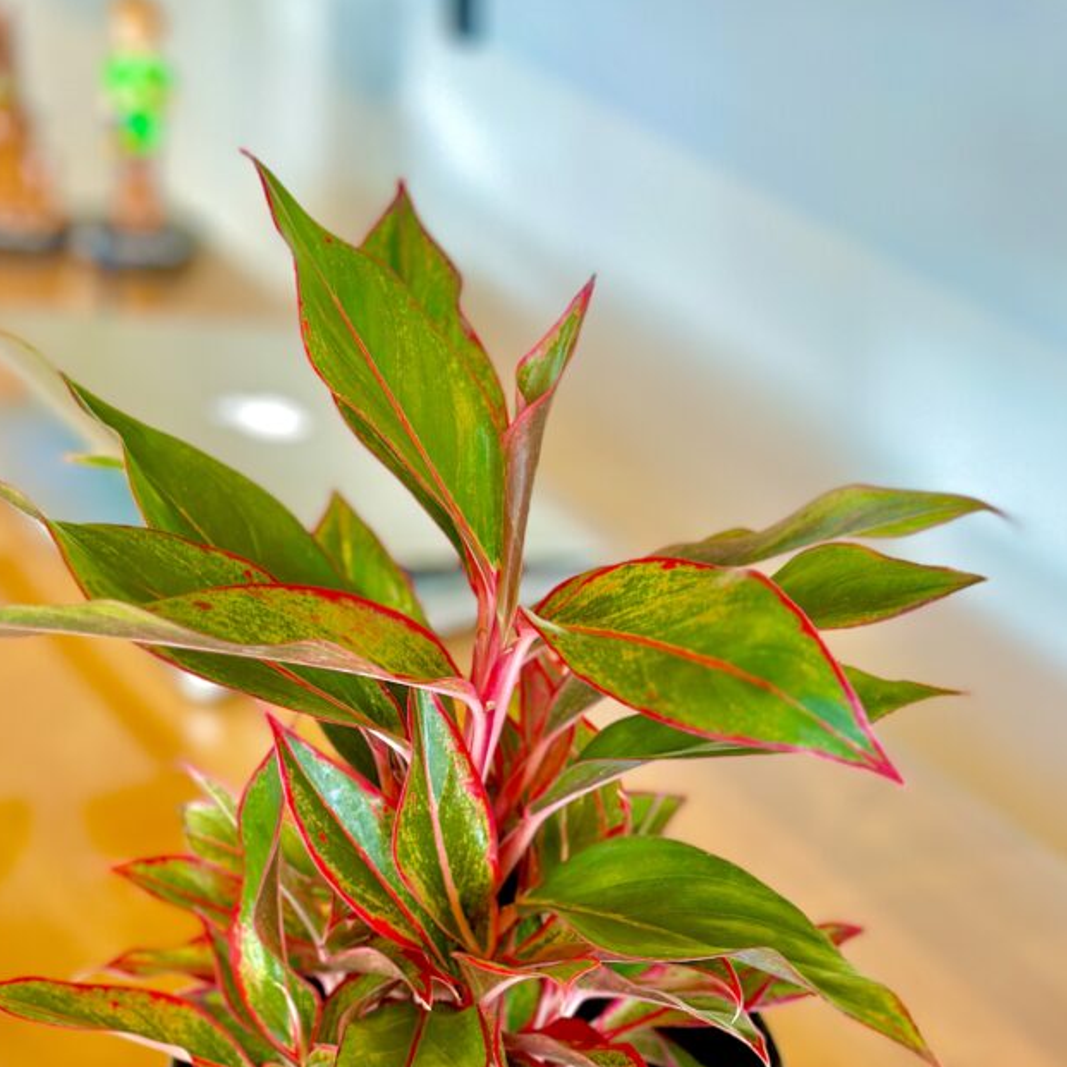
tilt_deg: -33.8
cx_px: 476
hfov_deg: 24.6
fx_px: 2441
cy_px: 820
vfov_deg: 24.3
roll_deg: -1.5
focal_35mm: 70
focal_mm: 6.86
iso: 160
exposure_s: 1/120
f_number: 1.78
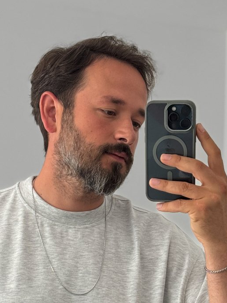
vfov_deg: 17.2
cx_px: 74
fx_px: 980
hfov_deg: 13.2
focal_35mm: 112
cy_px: 296
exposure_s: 1/120
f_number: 1.8
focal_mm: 6.76
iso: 50
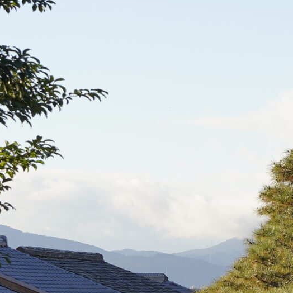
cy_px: 175
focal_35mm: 224
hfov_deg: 7.7
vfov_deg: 7.8
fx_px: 2145
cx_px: 418
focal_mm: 54
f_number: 7.1
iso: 100
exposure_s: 1/200
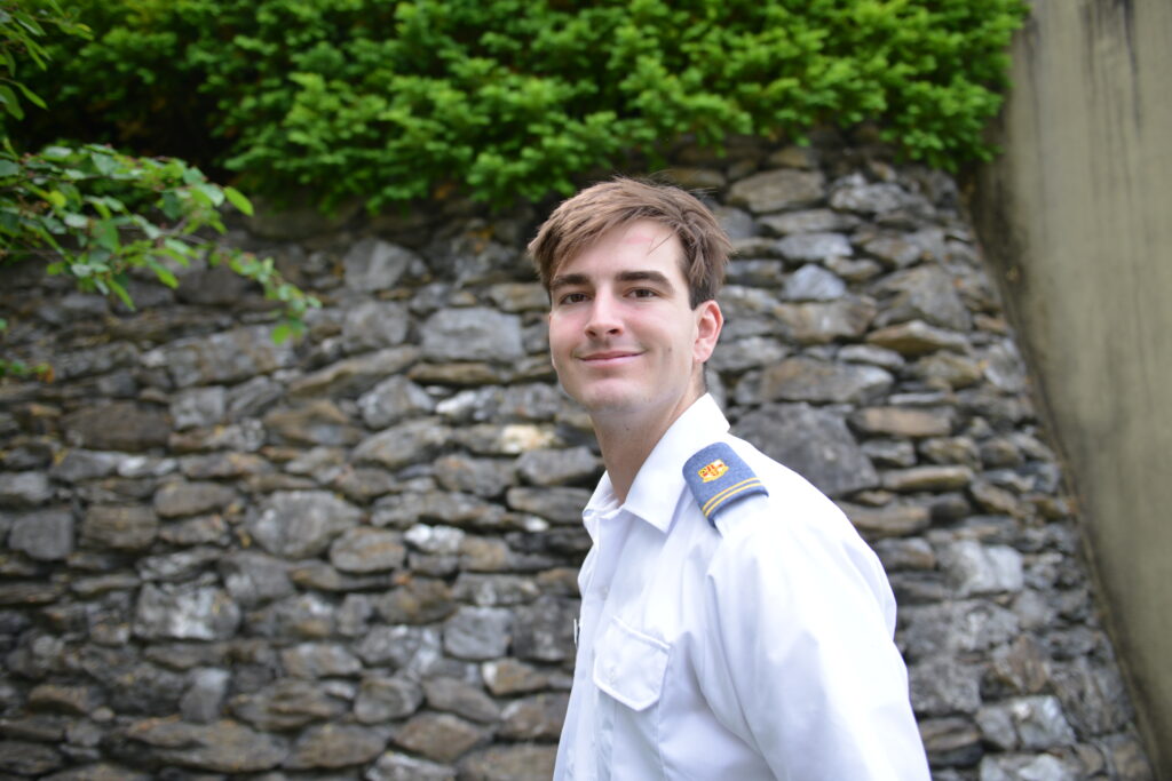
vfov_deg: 37.9
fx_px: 1140
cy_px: 390
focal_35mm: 35
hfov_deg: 54.4
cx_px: 586
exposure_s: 1/1250
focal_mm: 35
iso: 400
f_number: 2.8
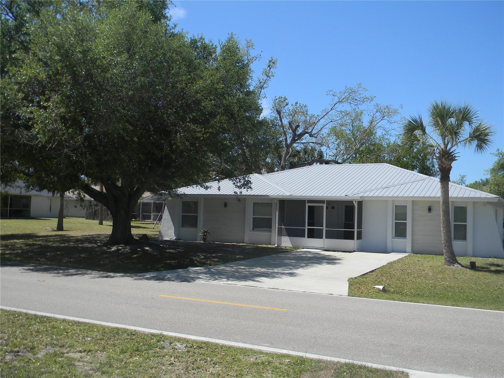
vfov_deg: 39.7
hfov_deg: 51.4
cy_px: 189
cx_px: 252
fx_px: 524
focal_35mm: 36
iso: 80
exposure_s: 1/825
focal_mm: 6.4
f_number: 3.7
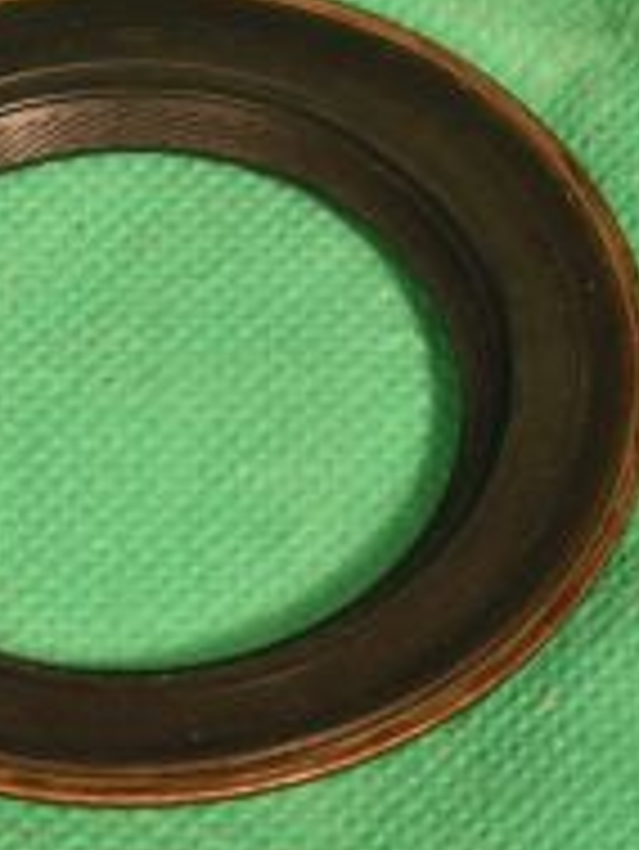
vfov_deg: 9.6
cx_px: 72
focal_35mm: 206
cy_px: 387
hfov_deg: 7.2
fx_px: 5053
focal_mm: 45
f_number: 14
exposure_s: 1/80
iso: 1600
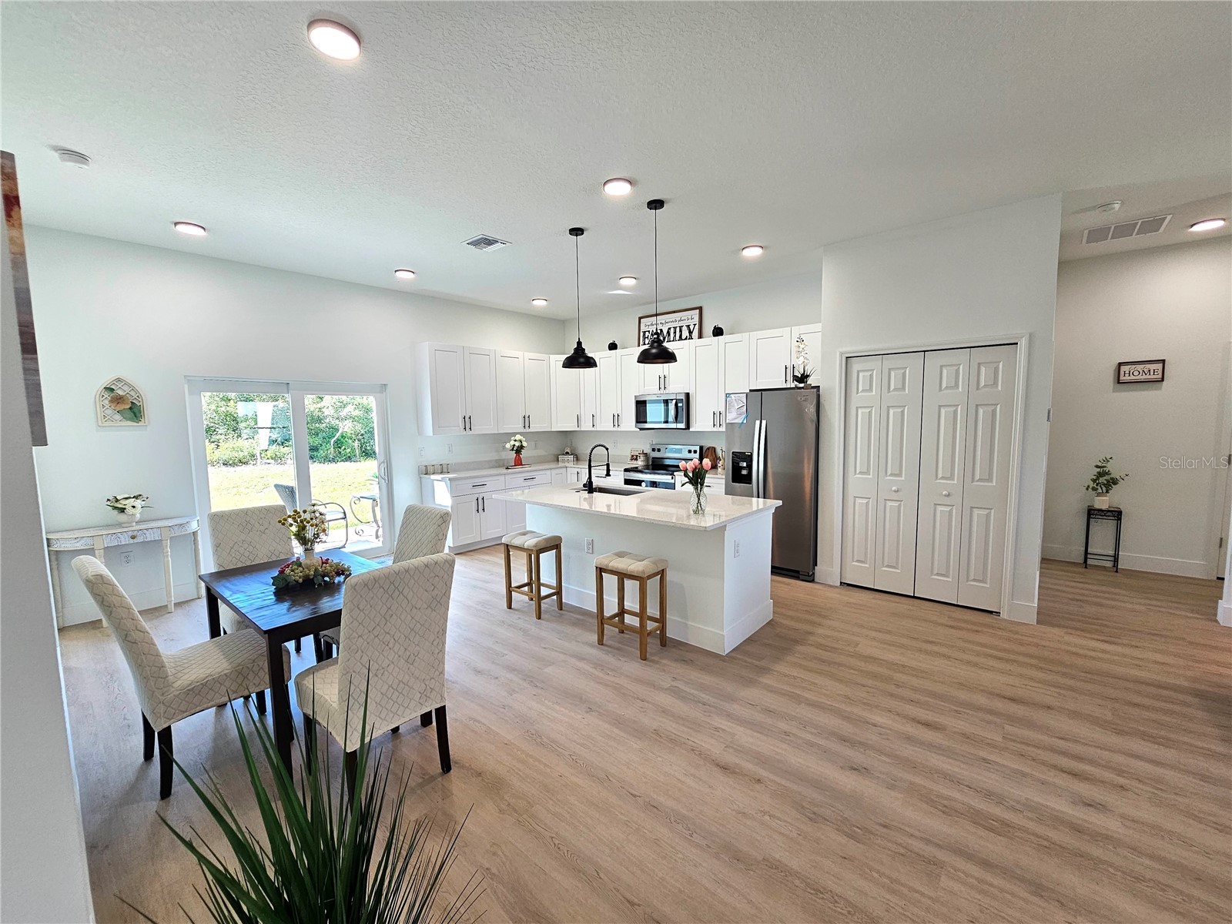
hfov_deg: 106.2
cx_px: 616
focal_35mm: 13
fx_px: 463
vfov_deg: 89.9
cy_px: 462
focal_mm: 2.2
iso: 50
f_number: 2.2
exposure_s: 1/60
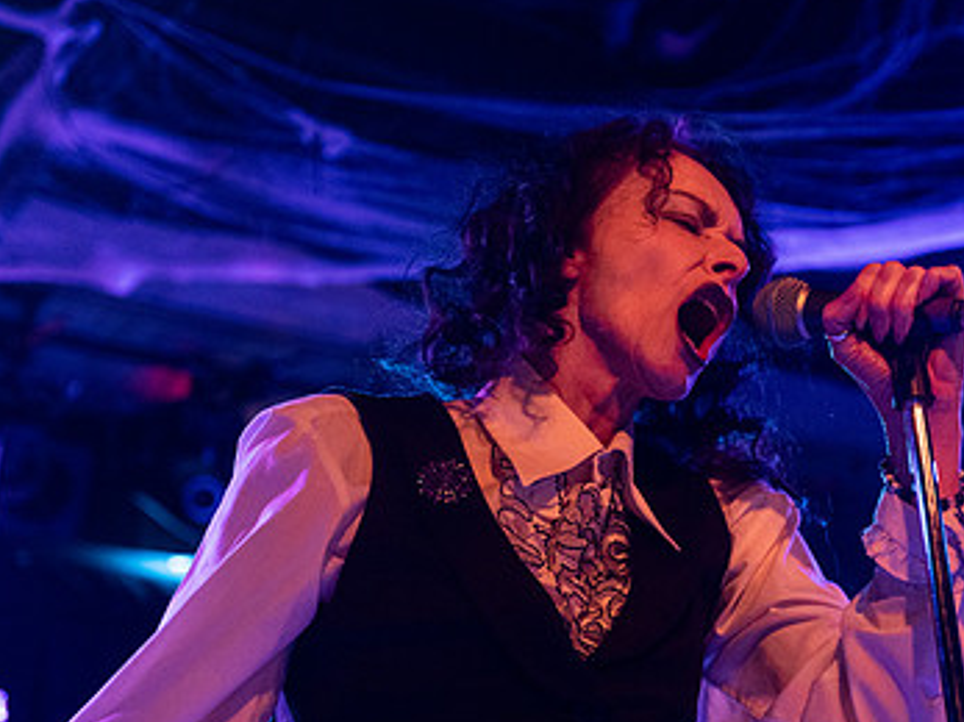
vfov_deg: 16.4
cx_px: 639
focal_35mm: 90
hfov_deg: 21.7
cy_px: 451
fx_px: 2505
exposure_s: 1/100
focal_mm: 56
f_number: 3.2
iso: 3200
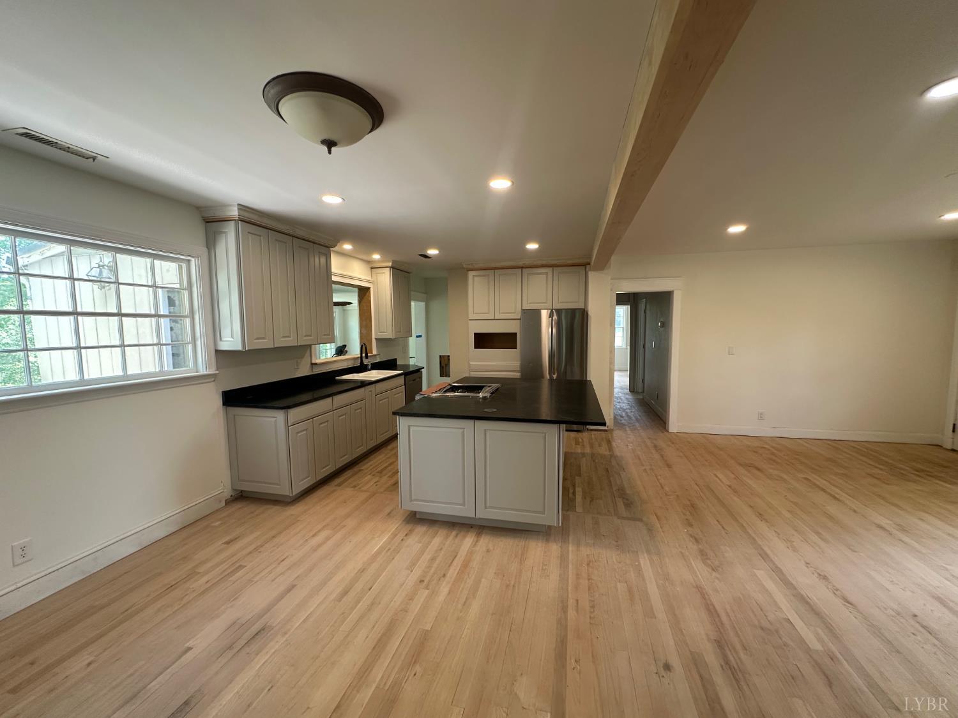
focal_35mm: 14
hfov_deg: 102.1
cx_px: 479
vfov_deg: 85.7
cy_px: 359
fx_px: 387
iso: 125
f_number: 2.2
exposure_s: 1/99
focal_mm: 2.22
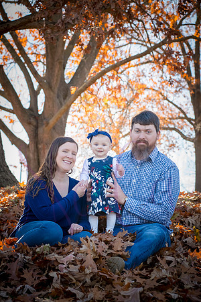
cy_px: 151
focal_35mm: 80
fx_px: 670
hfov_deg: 17.1
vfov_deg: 25.4
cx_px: 100
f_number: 7.1
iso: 400
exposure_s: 1/320
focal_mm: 80
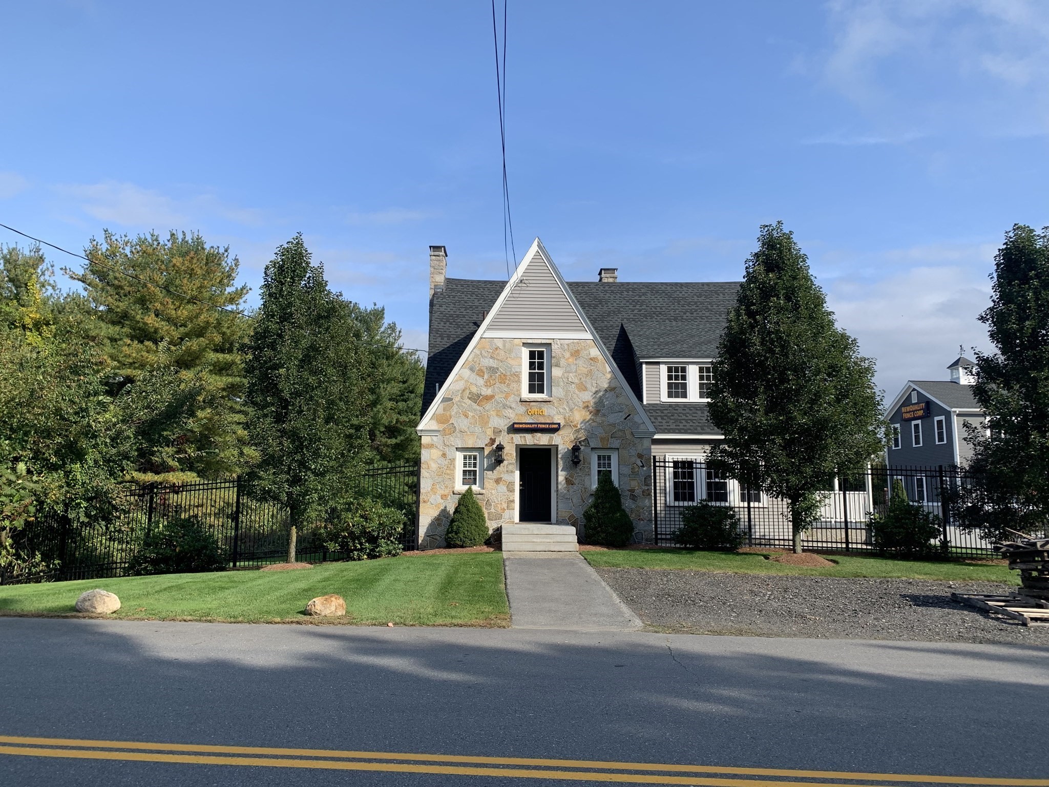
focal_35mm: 26
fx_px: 788
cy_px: 394
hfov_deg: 67.3
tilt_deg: +7.1
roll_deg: -0.5
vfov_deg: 53.1
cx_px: 524
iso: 25
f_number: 1.8
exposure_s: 1/1880
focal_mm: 4.25
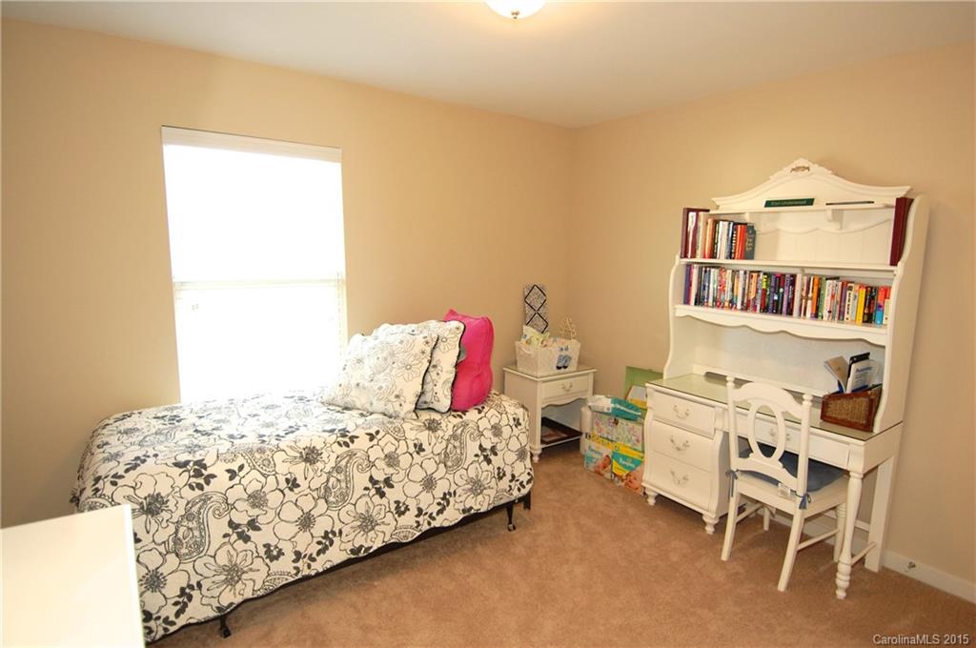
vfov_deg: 63.1
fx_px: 528
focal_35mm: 20
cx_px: 488
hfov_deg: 85.5
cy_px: 324
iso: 400
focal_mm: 13
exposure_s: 1/60
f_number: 4
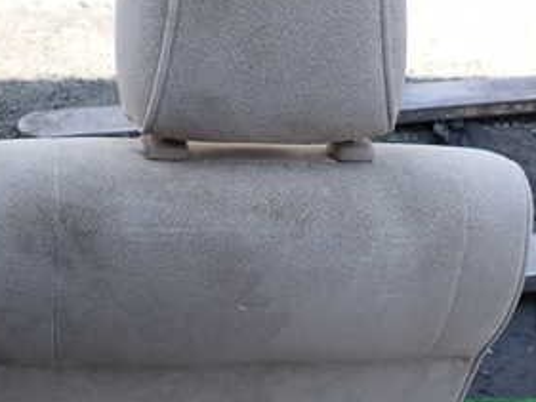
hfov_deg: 30.2
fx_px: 991
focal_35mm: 64
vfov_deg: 22.9
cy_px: 253
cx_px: 212
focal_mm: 5.4
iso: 100
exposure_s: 1/250
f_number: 3.2
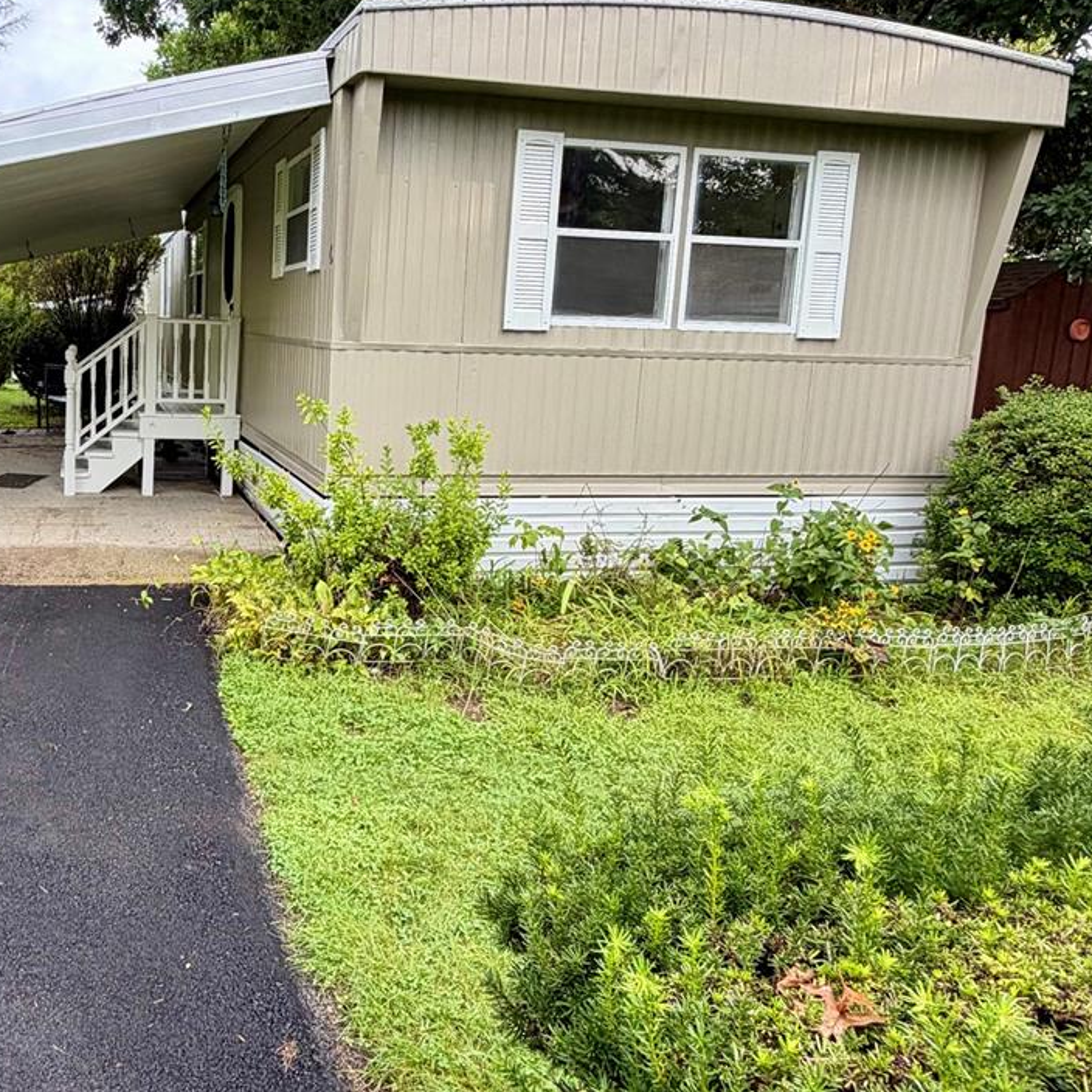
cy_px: 473
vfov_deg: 58.9
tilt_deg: -7.9
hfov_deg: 55.8
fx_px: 964
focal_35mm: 27
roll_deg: -0.9
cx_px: 253
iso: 50
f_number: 2.2
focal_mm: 2.22
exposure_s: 1/166
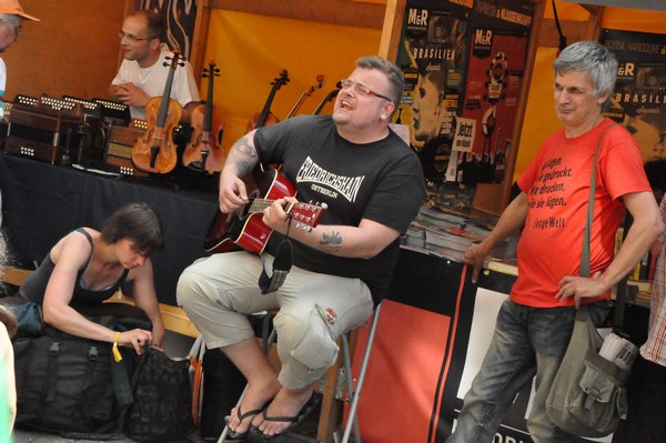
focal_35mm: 72
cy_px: 222
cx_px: 333
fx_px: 1331
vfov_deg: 18.9
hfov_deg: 28.1
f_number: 10
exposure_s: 1/2500
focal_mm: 48
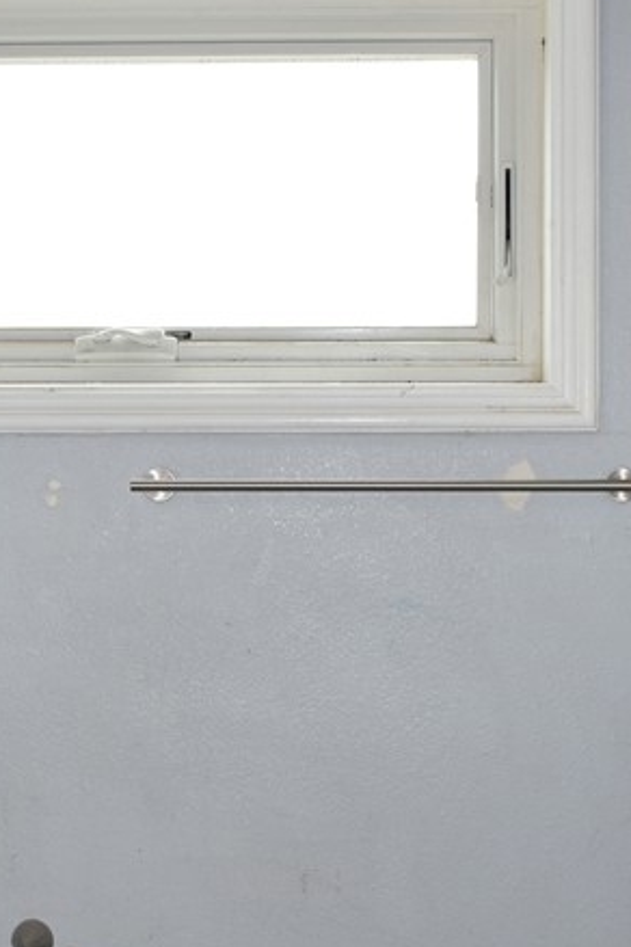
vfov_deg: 29.7
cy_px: 690
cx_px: 134
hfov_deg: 20.1
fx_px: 1761
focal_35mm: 67
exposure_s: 1/125
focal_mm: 18
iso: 400
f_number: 5.6
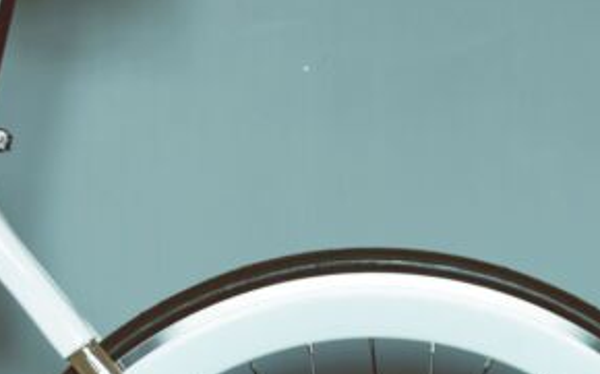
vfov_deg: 7.4
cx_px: 479
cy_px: 252
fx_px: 2877
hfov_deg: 11.9
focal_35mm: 176
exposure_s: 1/40
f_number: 2.8
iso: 400
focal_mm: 50
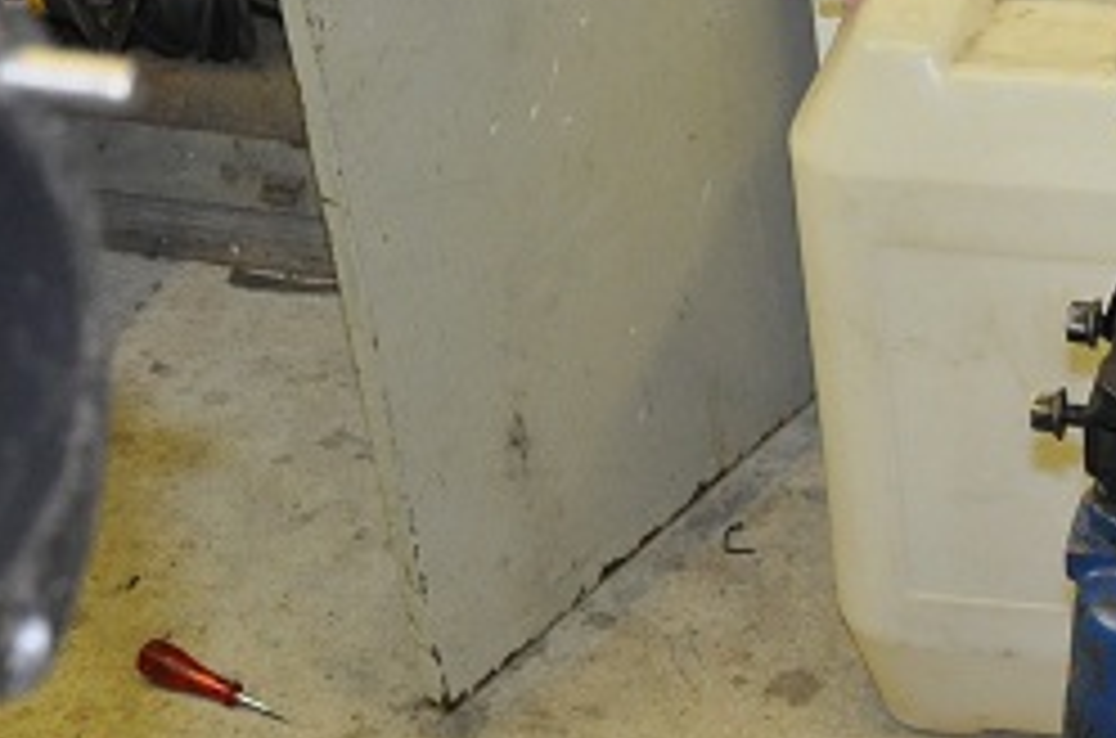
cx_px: 1390
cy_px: 621
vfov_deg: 10.6
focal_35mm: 129
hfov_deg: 15.3
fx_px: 3980
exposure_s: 1/60
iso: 800
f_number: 4
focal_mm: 25
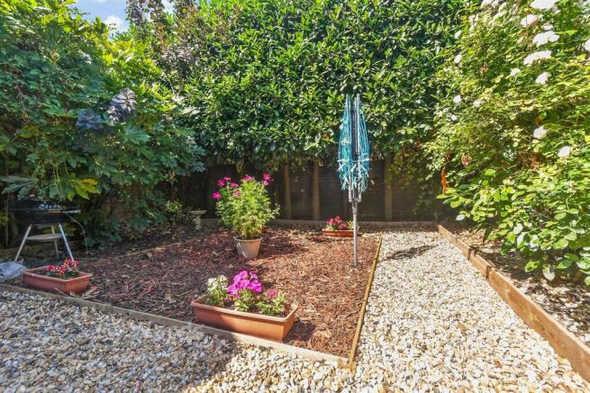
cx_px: 295
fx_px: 246
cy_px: 196
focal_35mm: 15
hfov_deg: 100.4
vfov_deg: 77.4
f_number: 8
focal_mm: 10
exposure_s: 1/80
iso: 160
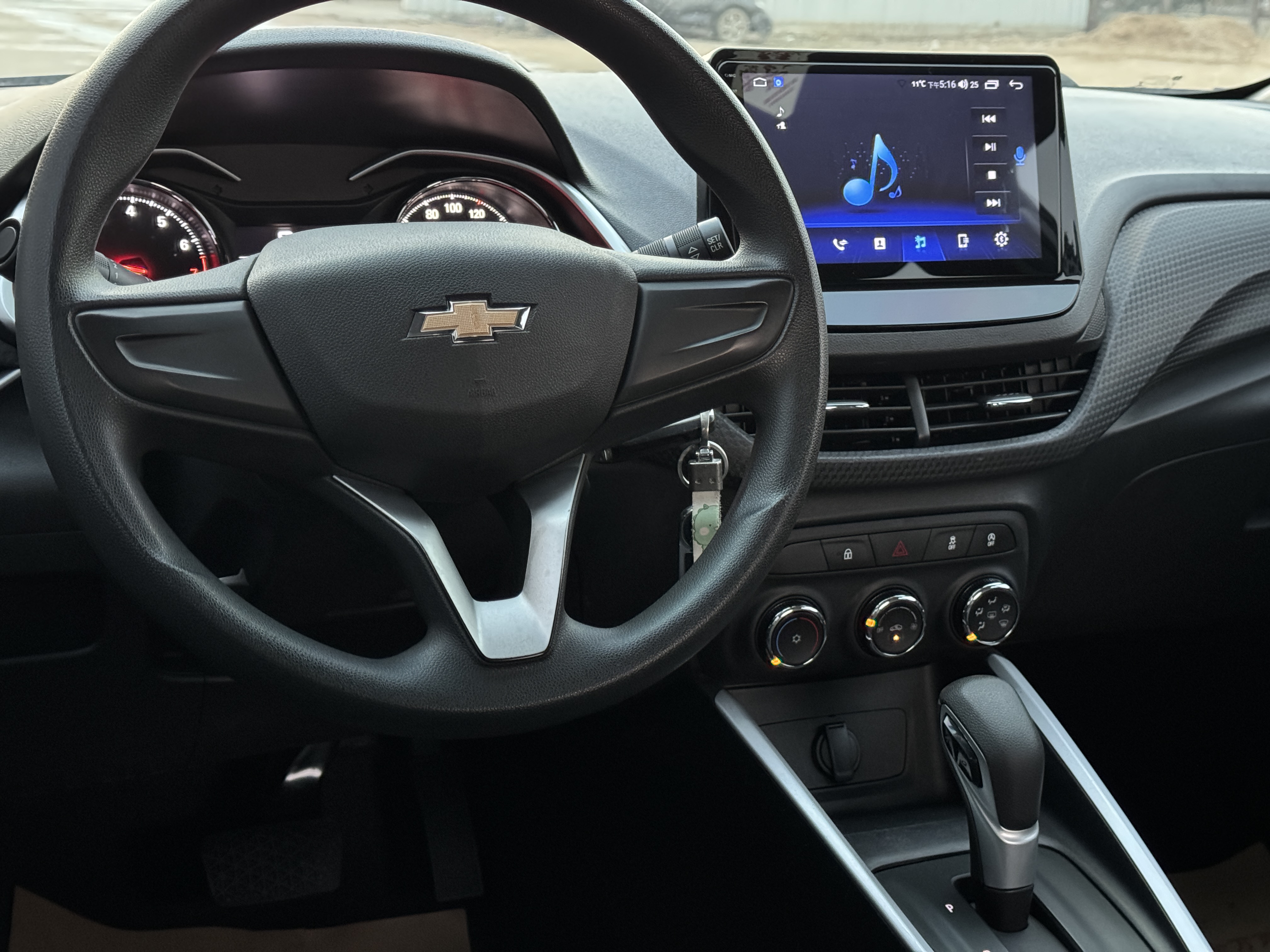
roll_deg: -2.1
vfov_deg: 30.3
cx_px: 635
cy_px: 476
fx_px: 1761
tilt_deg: -16.2
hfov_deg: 39.7
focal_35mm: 48
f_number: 1.78
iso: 800
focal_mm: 6.86
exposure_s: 1/23
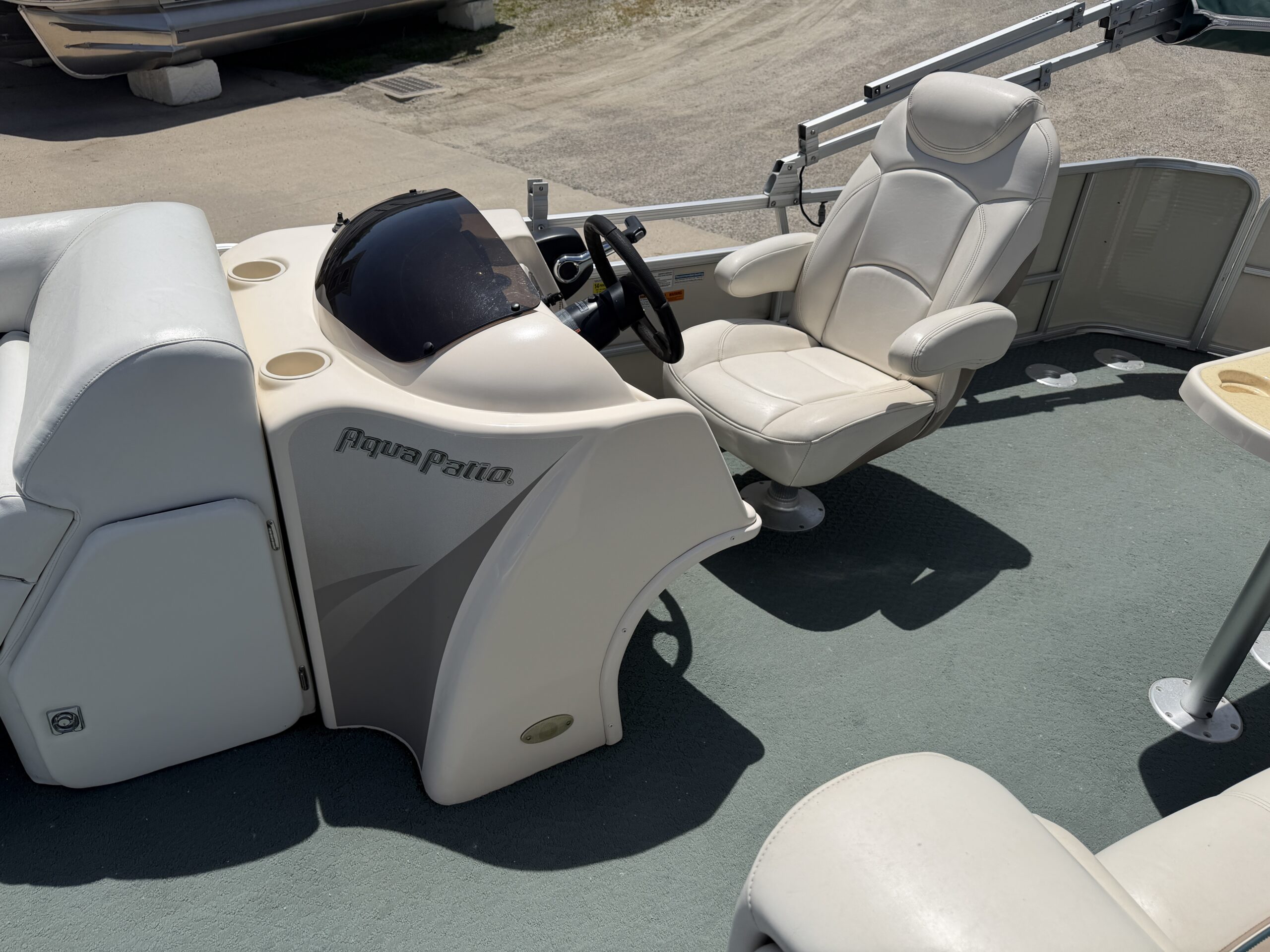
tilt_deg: -35.0
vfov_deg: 56.8
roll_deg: -3.7
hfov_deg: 71.6
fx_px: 881
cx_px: 635
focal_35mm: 24
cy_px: 476
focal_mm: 6.76
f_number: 1.78
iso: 80
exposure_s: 1/9091
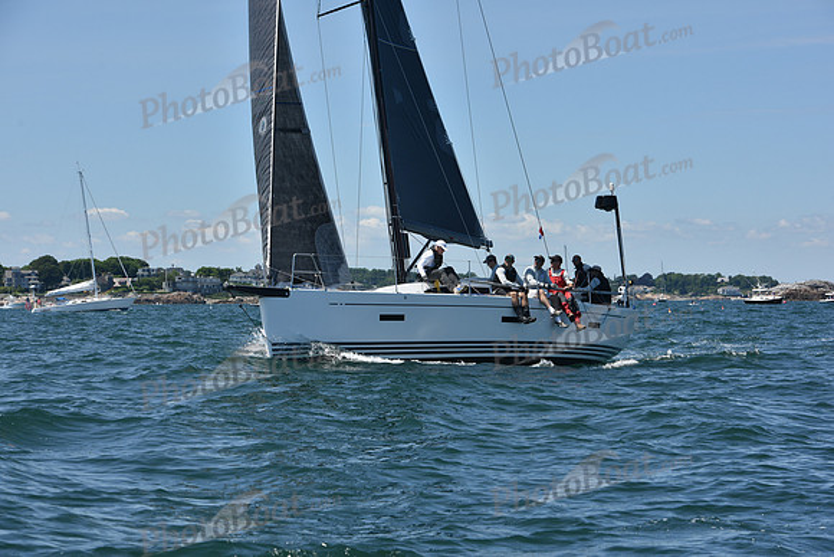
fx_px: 2433
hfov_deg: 19.5
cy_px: 278
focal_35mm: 105
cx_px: 417
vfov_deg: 13.0
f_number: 9
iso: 250
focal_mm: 105
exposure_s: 1/1000
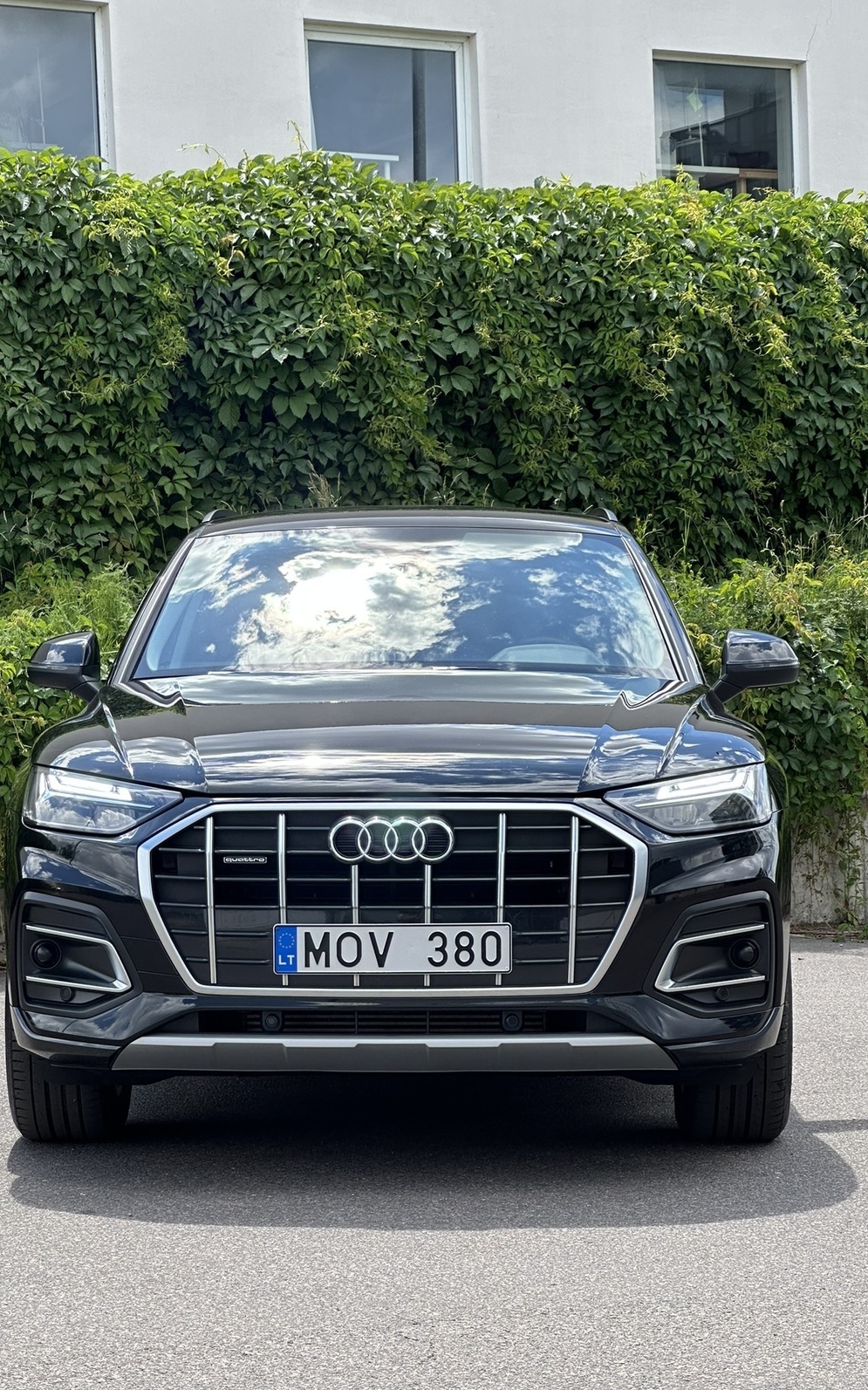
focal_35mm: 82
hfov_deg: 15.9
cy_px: 694
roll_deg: +2.0
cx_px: 379
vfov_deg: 25.2
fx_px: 3105
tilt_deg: +0.3
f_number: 2.8
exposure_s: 1/283
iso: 32
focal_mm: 9
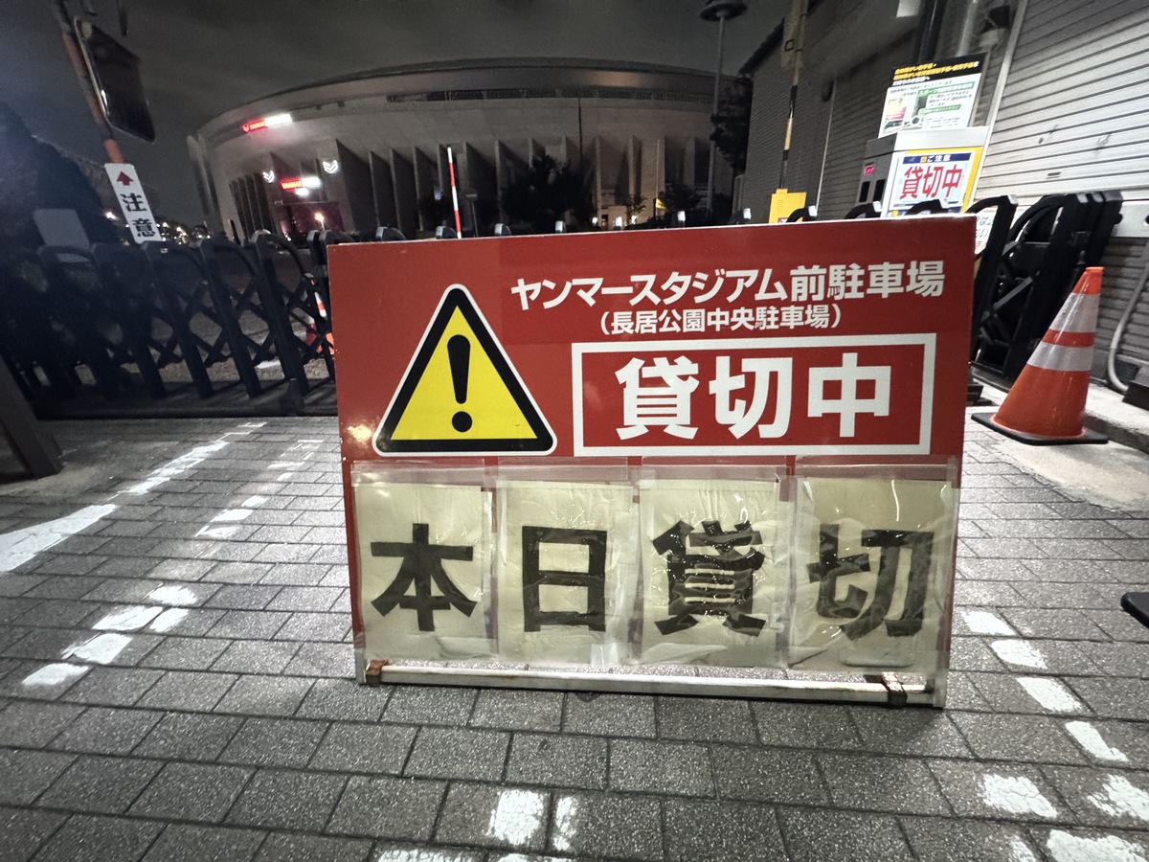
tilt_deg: -24.7
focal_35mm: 14
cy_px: 431
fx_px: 465
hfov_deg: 102.1
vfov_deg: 85.7
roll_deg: +2.4
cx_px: 574
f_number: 2.2
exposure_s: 1/15
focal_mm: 2.22
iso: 3200
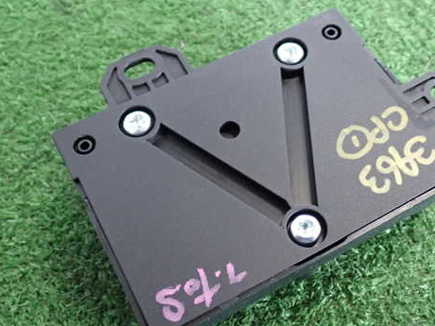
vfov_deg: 30.9
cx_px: 250
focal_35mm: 47
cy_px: 173
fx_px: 591
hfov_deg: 40.3
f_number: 2.5
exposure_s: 1/40
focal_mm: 6.37
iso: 640
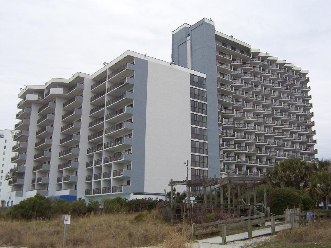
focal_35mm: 36
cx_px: 166
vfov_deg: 39.7
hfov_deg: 51.4
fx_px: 344
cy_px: 124
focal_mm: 5.54
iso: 100
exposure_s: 1/312
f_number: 2.76
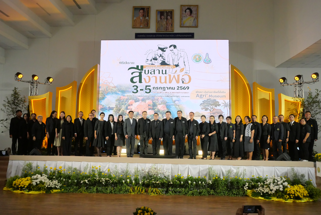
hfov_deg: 63.6
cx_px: 160
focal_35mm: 29
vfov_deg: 45.0
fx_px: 259
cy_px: 108
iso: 2500
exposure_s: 1/200
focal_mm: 14
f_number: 8
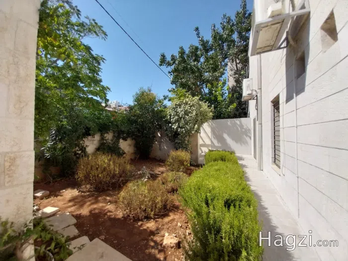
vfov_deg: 89.9
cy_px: 130
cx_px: 174
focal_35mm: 13
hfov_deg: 106.2
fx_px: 131
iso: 64
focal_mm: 1.3
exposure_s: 1/1442
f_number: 2.2
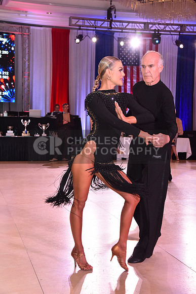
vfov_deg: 34.5
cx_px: 98
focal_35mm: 58
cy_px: 147
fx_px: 473
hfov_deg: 23.4
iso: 2500
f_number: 6.3
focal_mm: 58
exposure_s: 1/320
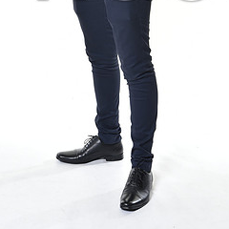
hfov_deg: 15.4
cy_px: -27
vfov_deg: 15.0
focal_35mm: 113
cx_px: 120
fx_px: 846
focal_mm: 55
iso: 400
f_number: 9
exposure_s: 1/160
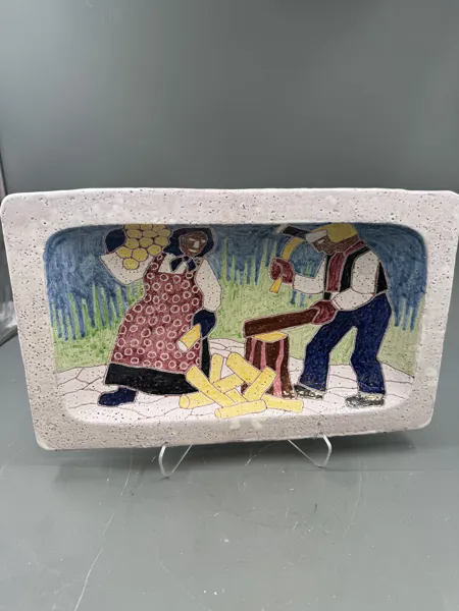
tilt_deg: -20.6
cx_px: 230
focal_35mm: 24
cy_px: 306
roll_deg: +2.2
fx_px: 424
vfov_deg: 71.6
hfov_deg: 56.8
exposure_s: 1/145
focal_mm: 6.76
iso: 64
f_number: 1.78
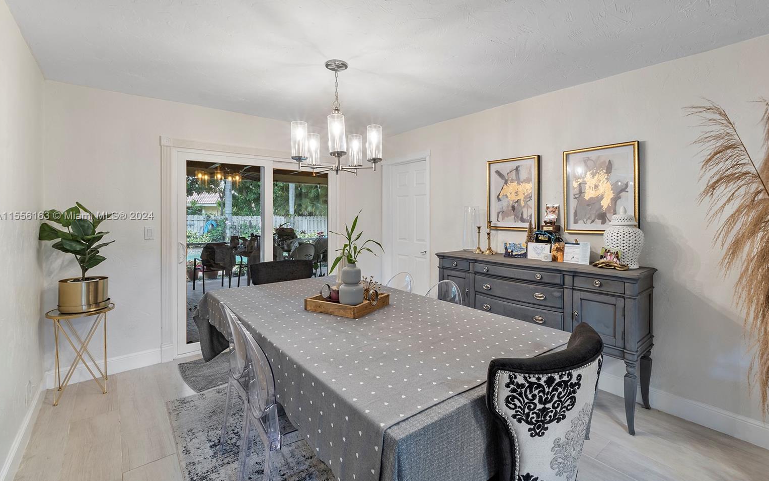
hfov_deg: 97.8
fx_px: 335
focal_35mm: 16
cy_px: 217
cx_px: 395
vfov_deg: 71.1
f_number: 11
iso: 160
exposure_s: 1/2.5
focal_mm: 10
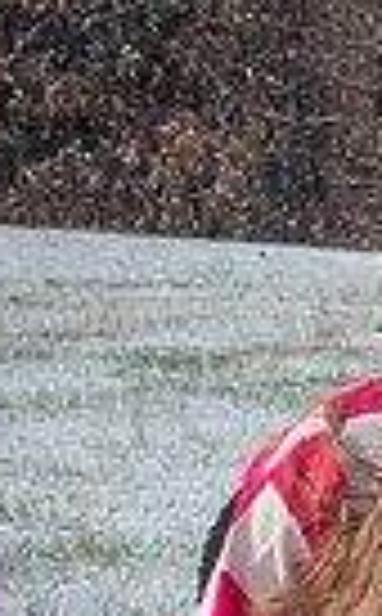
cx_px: 733
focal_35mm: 346
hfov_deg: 3.7
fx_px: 5794
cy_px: 618
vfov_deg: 6.1
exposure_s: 1/1000
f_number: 14
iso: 640
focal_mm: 80
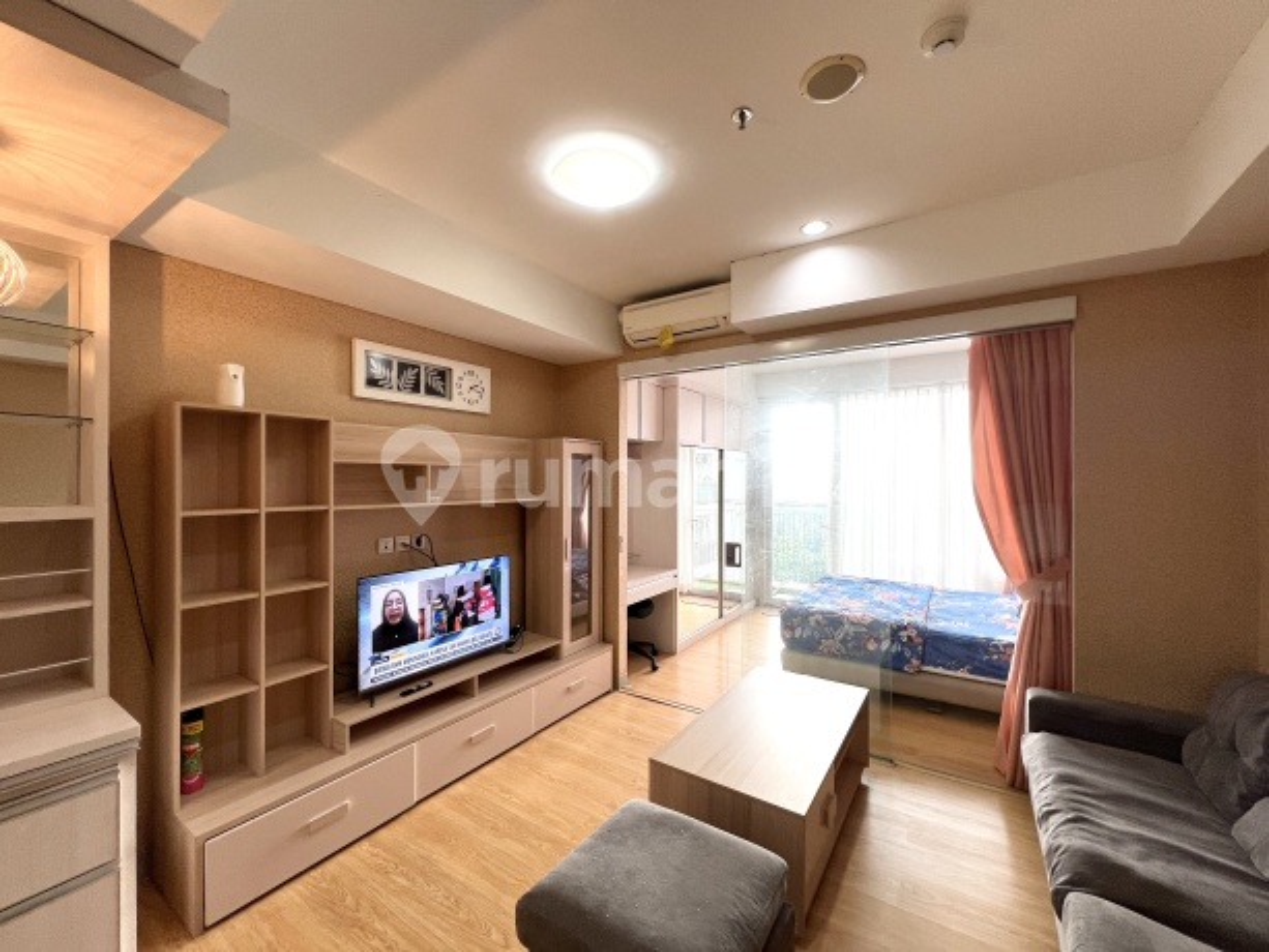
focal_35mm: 13
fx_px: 477
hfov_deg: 106.2
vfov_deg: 89.9
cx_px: 634
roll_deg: -0.3
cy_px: 476
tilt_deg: +0.4
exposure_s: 1/99
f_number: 1.8
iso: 64
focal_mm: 1.57
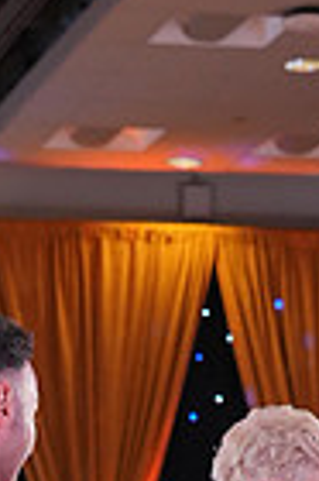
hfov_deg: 6.6
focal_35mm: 207
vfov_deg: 9.5
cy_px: 838
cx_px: 98
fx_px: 2758
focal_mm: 50
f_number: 4
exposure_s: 1/400
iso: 2000
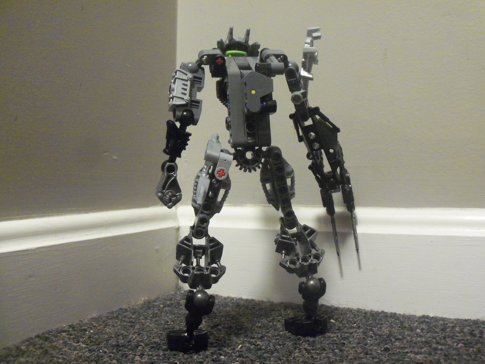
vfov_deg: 40.7
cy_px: 182
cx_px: 242
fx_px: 490
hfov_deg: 52.6
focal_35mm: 35
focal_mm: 6.3
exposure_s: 1/2.5
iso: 400
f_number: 3
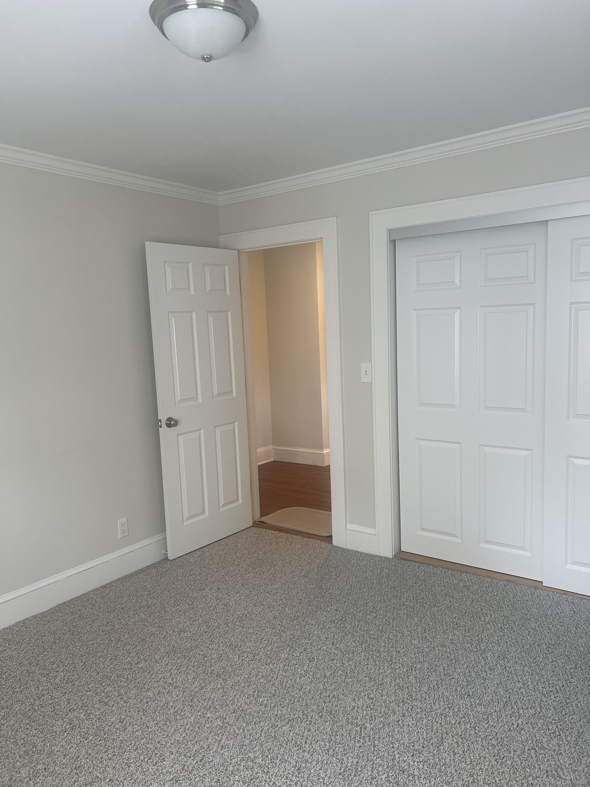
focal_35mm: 26
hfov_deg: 53.1
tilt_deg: -5.4
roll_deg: +2.0
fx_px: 591
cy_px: 394
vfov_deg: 67.3
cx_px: 295
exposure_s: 1/120
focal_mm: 5.7
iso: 80
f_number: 1.5
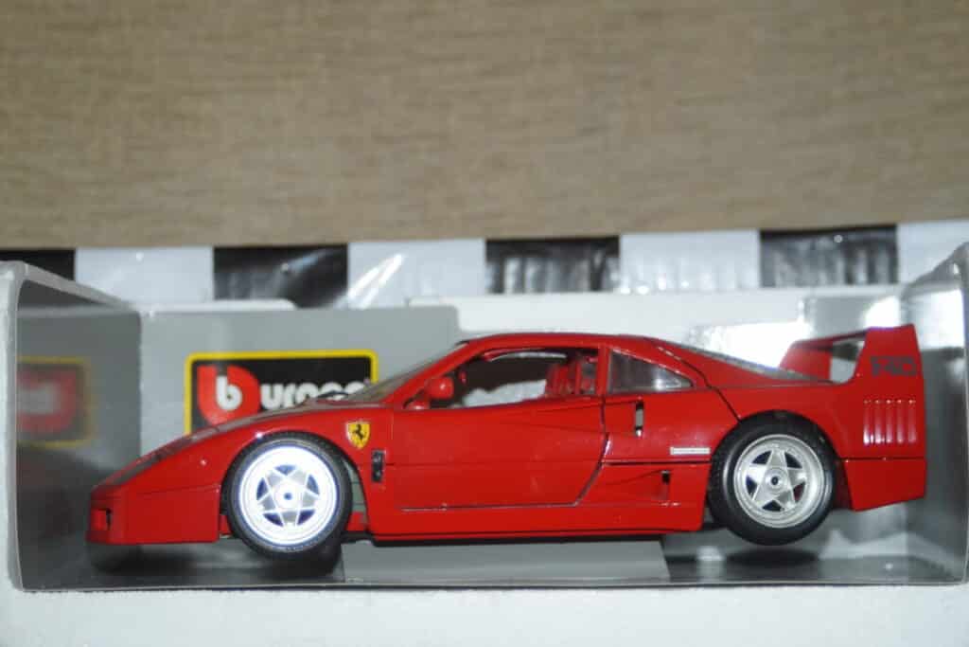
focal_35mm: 90
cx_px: 484
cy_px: 324
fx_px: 2423
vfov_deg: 15.2
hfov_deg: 22.6
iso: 400
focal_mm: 60
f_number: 5.6
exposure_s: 1/60
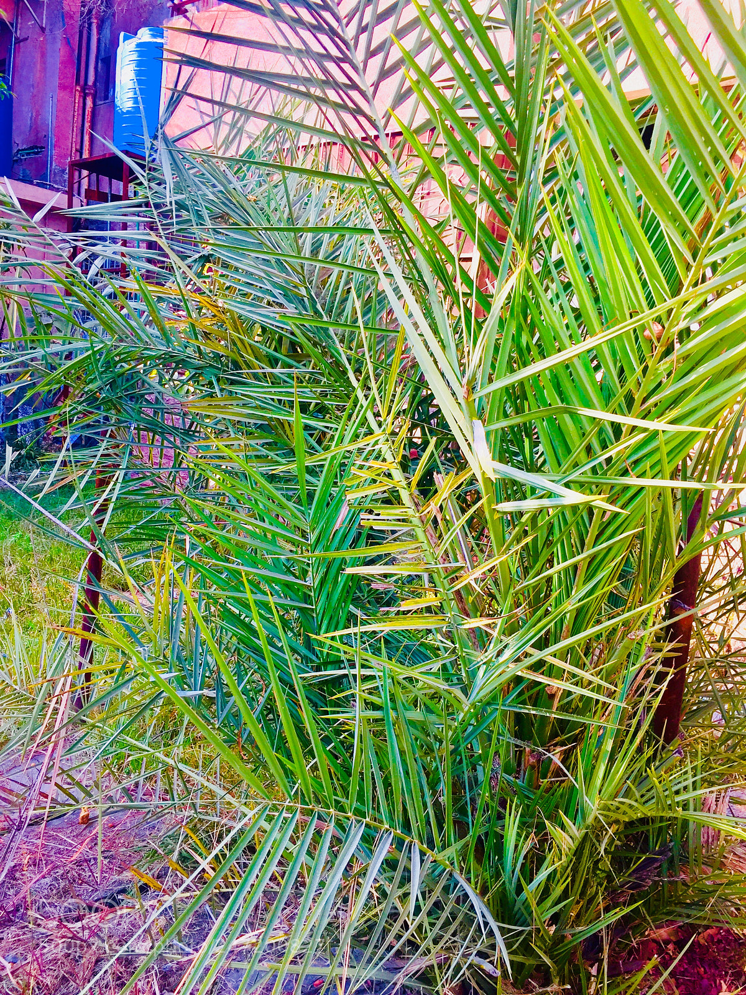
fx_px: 833
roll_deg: -2.3
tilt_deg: -2.6
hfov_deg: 48.2
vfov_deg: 61.7
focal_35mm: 29
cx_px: 373
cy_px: 498
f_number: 2.2
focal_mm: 4.15
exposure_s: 1/183
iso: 32
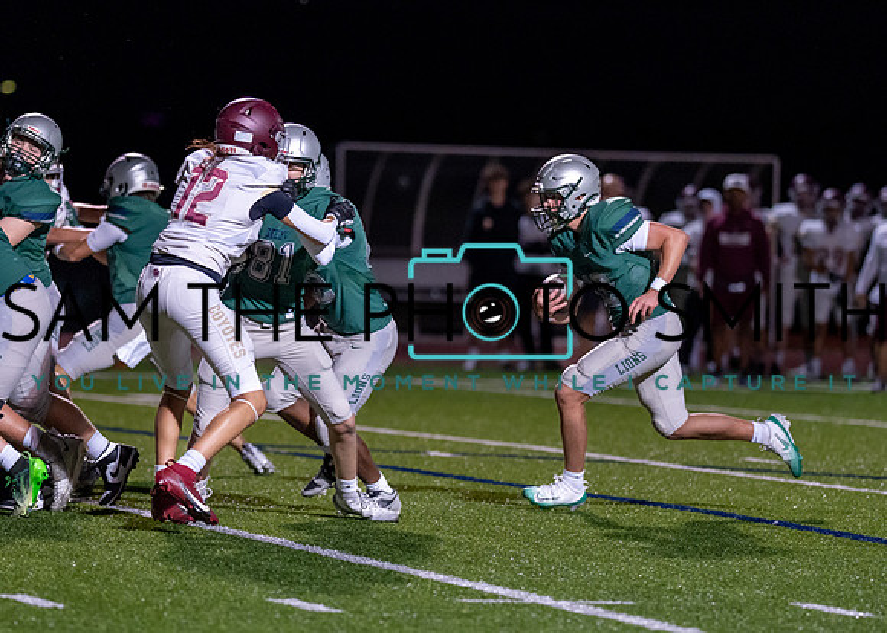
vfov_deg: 5.4
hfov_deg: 7.6
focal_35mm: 265
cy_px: 305
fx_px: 6677
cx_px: 341
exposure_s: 1/1250
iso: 1600
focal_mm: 135
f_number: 1.8
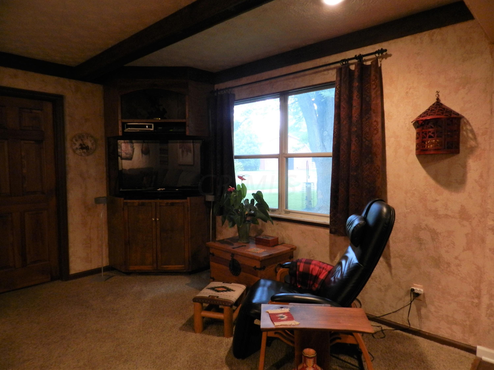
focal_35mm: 23
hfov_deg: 73.9
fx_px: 328
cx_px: 247
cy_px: 185
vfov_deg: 58.9
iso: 400
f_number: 3.4
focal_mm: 4
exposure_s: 1/15
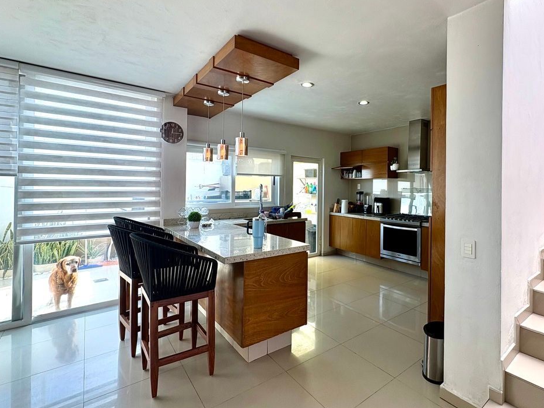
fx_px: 283
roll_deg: -1.0
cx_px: 328
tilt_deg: +0.1
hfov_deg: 86.6
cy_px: 185
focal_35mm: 18
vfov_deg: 71.4
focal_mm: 2.22
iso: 64
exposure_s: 1/101
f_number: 2.2
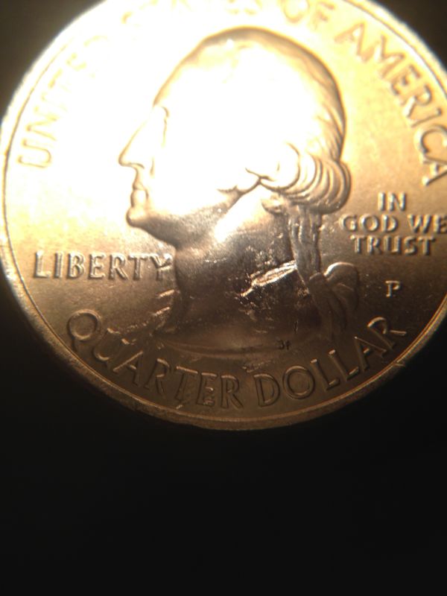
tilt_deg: -76.4
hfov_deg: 42.9
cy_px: 298
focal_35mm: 33
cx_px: 224
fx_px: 568
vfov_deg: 55.4
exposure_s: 1/20
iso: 64
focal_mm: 4.12
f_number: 2.4
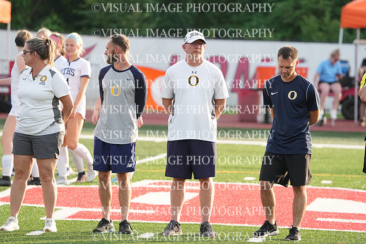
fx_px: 3559
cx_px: 183
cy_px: 122
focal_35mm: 350
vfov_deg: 3.9
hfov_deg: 5.9
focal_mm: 350
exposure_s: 1/1250
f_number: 6.3
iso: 1600
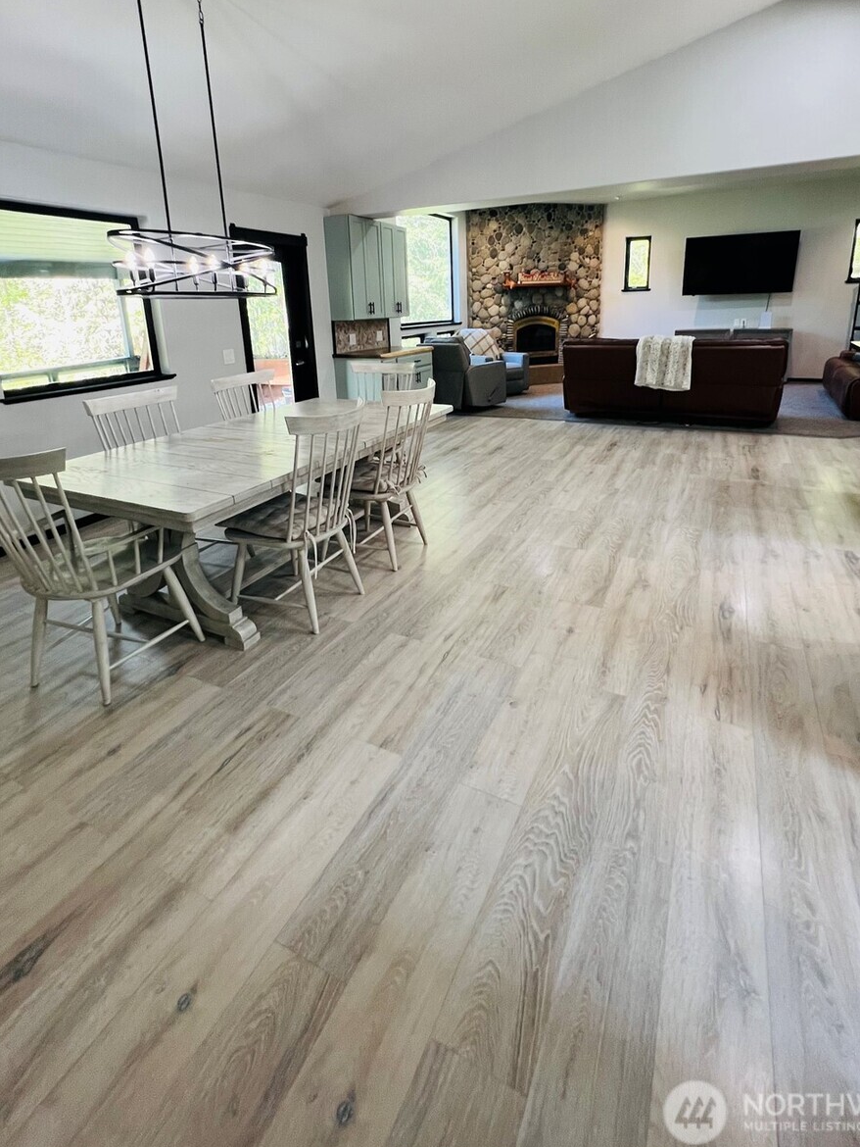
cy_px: 452
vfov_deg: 93.1
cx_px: 434
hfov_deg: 78.1
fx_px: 530
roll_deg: +2.2
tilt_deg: -14.6
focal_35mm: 16
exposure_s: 1/60
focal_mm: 1.57
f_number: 1.8
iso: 160
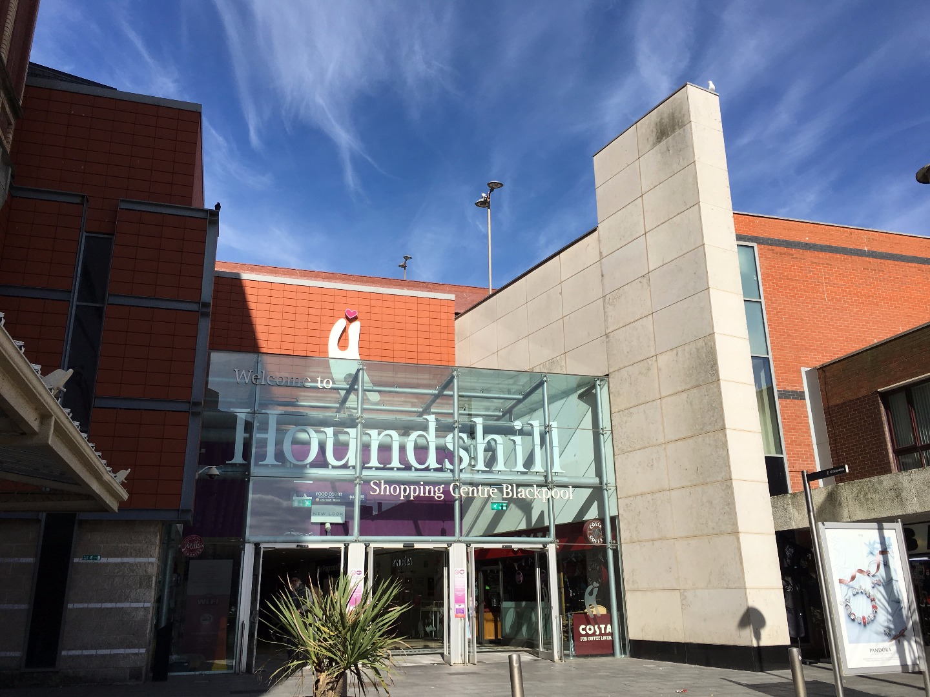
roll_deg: +0.3
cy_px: 348
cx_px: 465
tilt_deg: +18.8
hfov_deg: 61.7
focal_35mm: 29
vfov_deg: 48.2
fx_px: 779
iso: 25
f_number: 2.2
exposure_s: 1/2404
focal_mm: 4.15
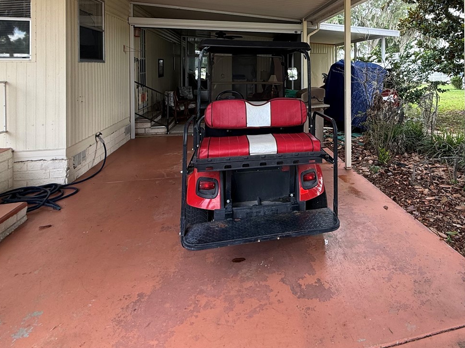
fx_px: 309
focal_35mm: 23
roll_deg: +0.2
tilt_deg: +1.7
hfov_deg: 71.5
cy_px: 67
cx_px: 315
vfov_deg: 54.6
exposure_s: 1/128
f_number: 2.2
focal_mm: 2.22
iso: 64
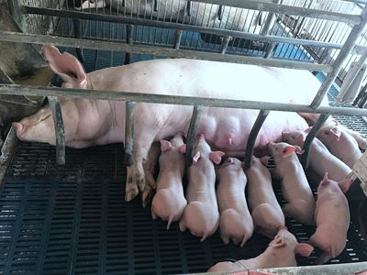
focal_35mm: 28
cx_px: 184
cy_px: 138
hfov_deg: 63.4
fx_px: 297
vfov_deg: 49.7
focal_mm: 3.99
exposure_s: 1/17
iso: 50
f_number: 1.8
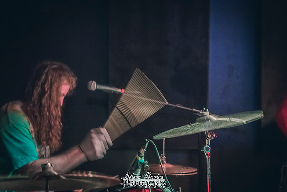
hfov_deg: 32.8
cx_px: 127
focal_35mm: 61
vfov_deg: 22.2
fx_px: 488
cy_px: 107
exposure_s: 1/25
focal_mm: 55
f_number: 2.8
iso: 4000
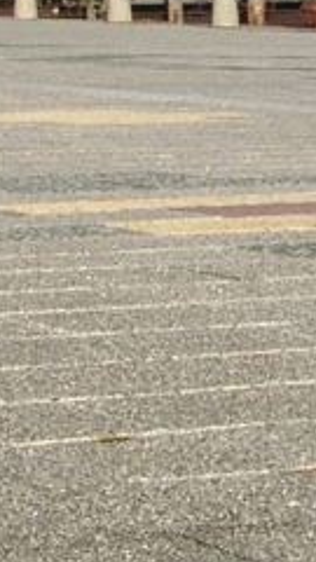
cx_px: 843
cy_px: -73
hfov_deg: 6.9
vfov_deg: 12.9
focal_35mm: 163
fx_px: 2428
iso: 50
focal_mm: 5.8
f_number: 5.6
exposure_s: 1/234
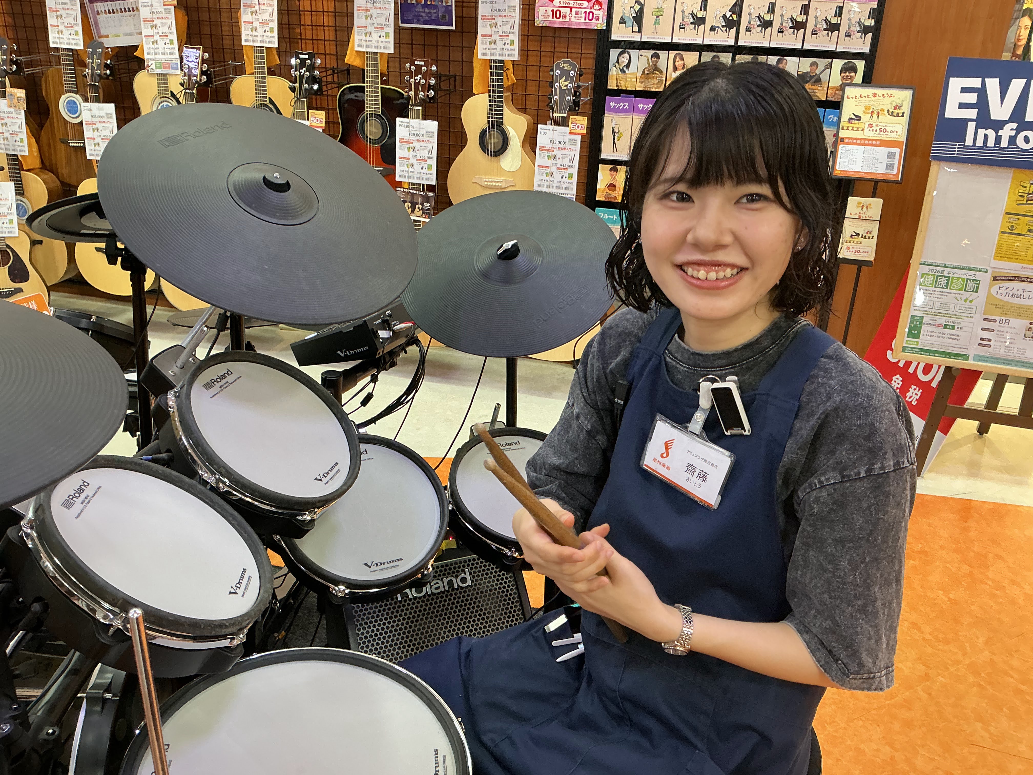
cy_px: 388
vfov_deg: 48.2
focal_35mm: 29
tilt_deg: -23.7
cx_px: 516
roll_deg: -2.0
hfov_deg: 61.7
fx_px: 865
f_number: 1.8
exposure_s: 1/60
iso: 80
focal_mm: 3
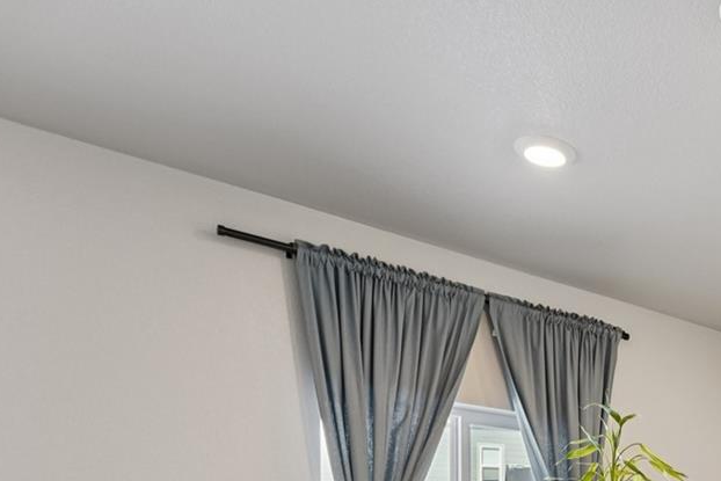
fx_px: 721
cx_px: 837
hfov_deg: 40.1
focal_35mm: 36
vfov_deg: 31.0
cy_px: 580
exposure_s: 1/30
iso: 320
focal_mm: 14
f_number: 8
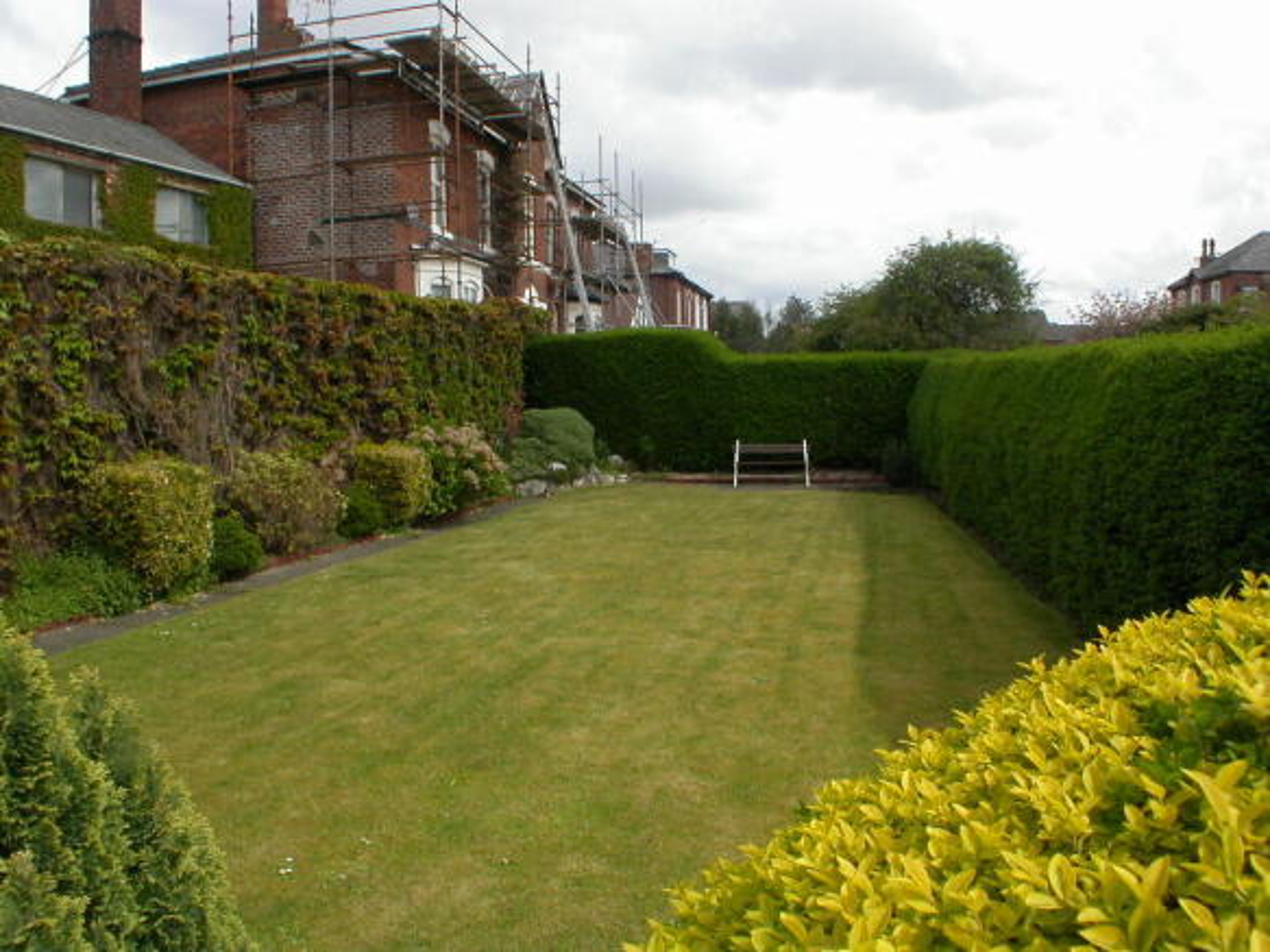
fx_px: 1394
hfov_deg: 49.0
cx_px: 635
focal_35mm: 38
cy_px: 476
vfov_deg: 37.7
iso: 100
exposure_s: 1/298
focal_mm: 7.85
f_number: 6.7
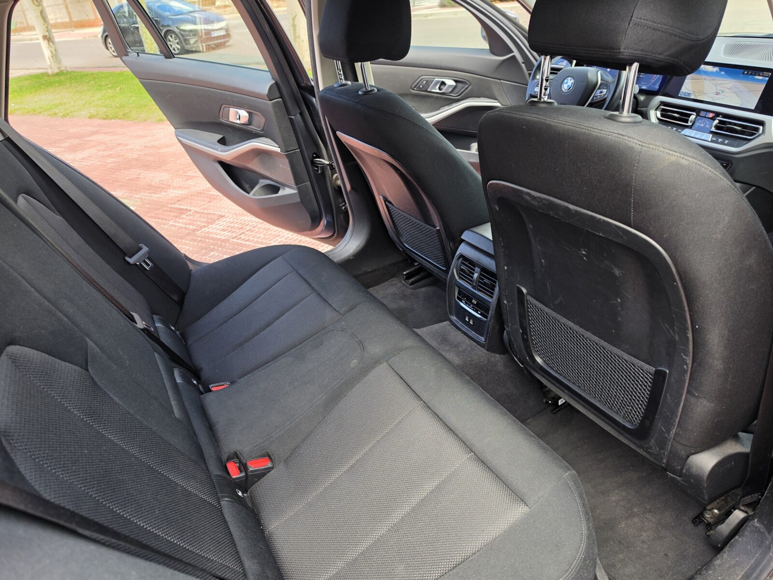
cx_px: 386
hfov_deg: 73.9
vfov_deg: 58.9
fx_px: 514
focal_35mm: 23
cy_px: 290
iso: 32
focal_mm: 6.5
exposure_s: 1/359
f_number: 1.4
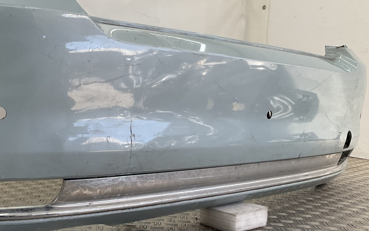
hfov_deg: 44.5
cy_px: 153
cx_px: 117
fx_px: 442
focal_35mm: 44
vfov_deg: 29.0
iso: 16
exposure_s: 1/182
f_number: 1.8
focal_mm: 3
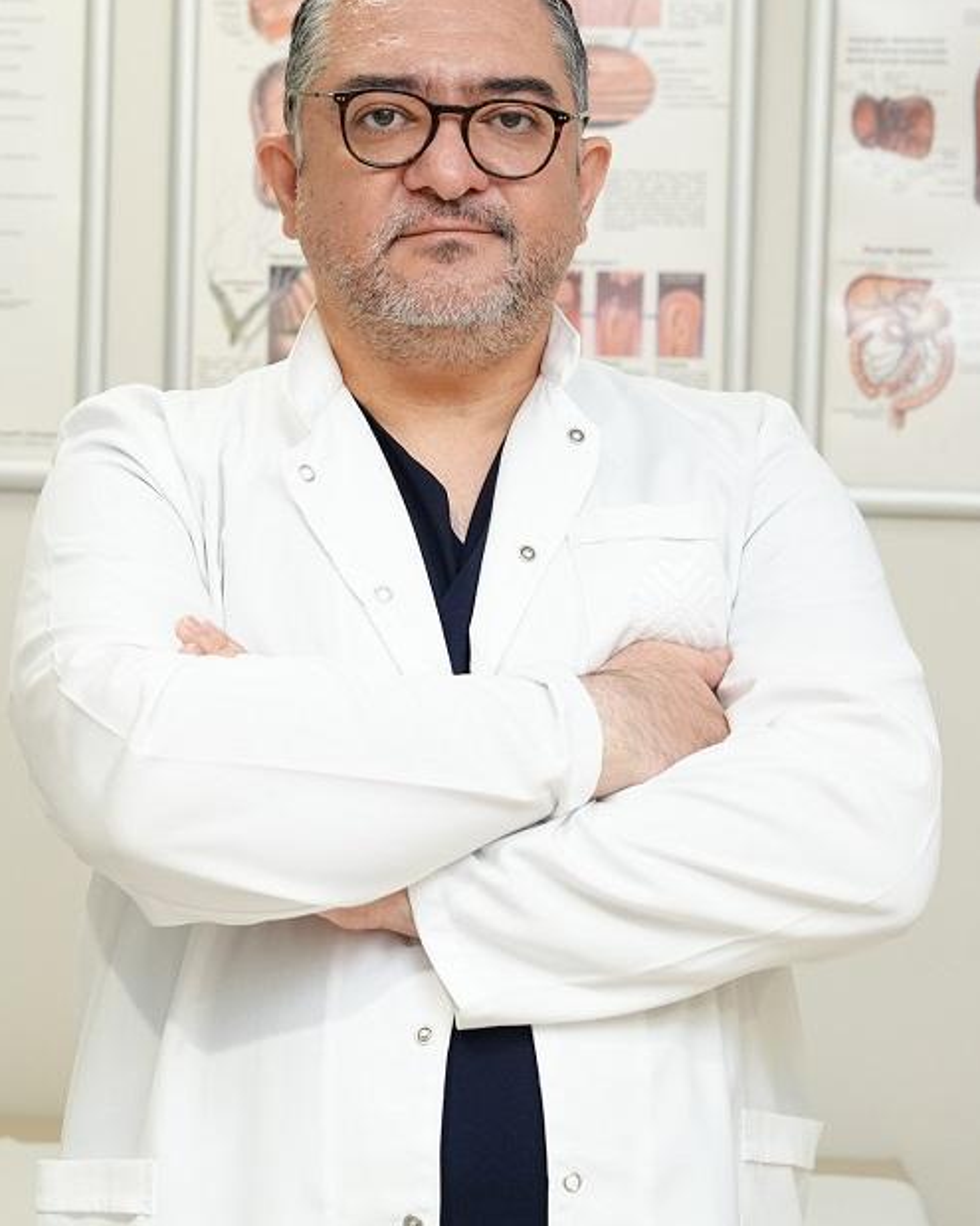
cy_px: 417
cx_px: 358
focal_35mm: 92
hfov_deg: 16.7
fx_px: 3336
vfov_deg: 20.7
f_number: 4
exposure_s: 1/60
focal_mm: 48
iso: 1250
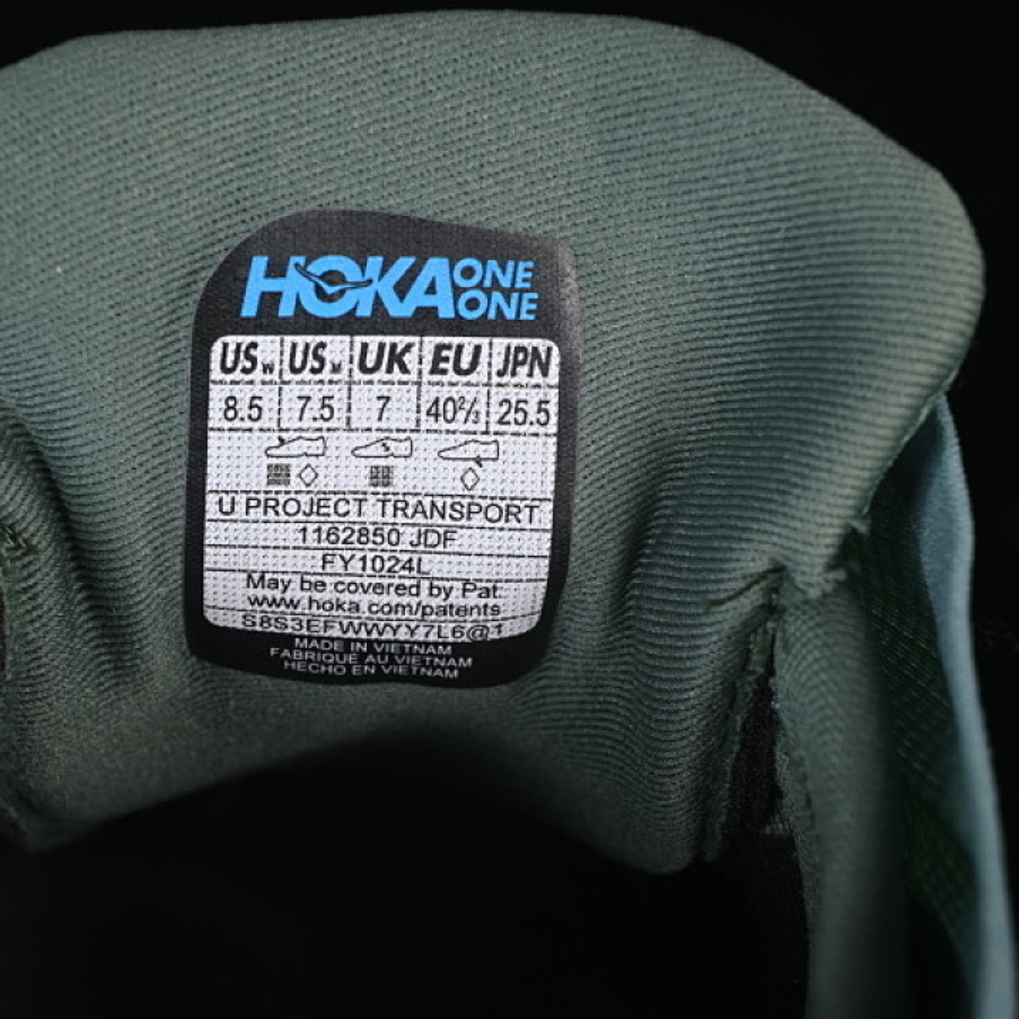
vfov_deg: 18.1
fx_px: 3197
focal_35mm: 96
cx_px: 367
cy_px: 509
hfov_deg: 18.1
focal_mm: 50
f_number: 8
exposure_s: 1/60
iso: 160
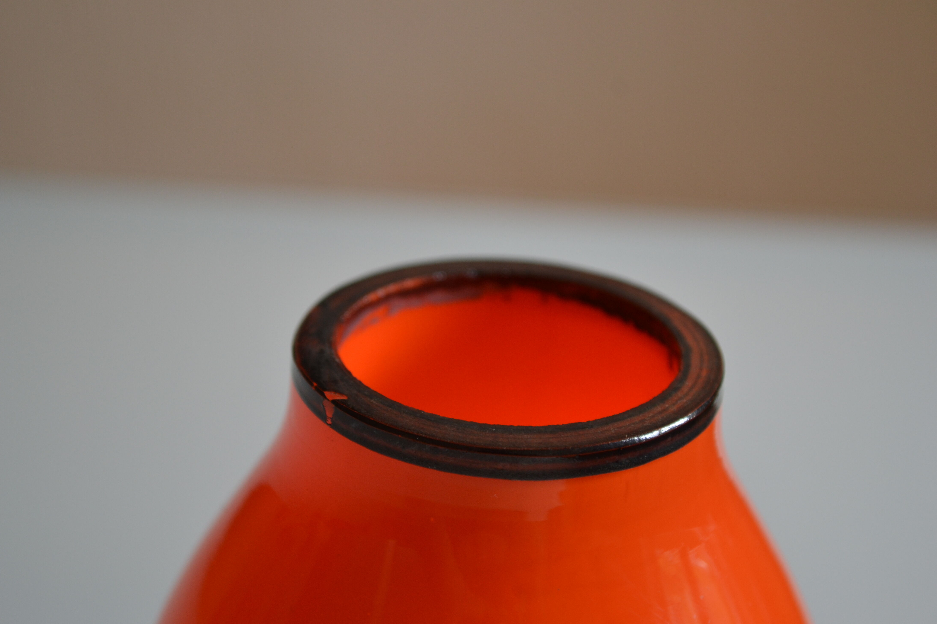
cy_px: 327
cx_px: 458
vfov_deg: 15.8
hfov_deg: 23.5
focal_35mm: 87
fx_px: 2252
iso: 400
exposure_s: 1/125
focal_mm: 55
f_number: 5.6
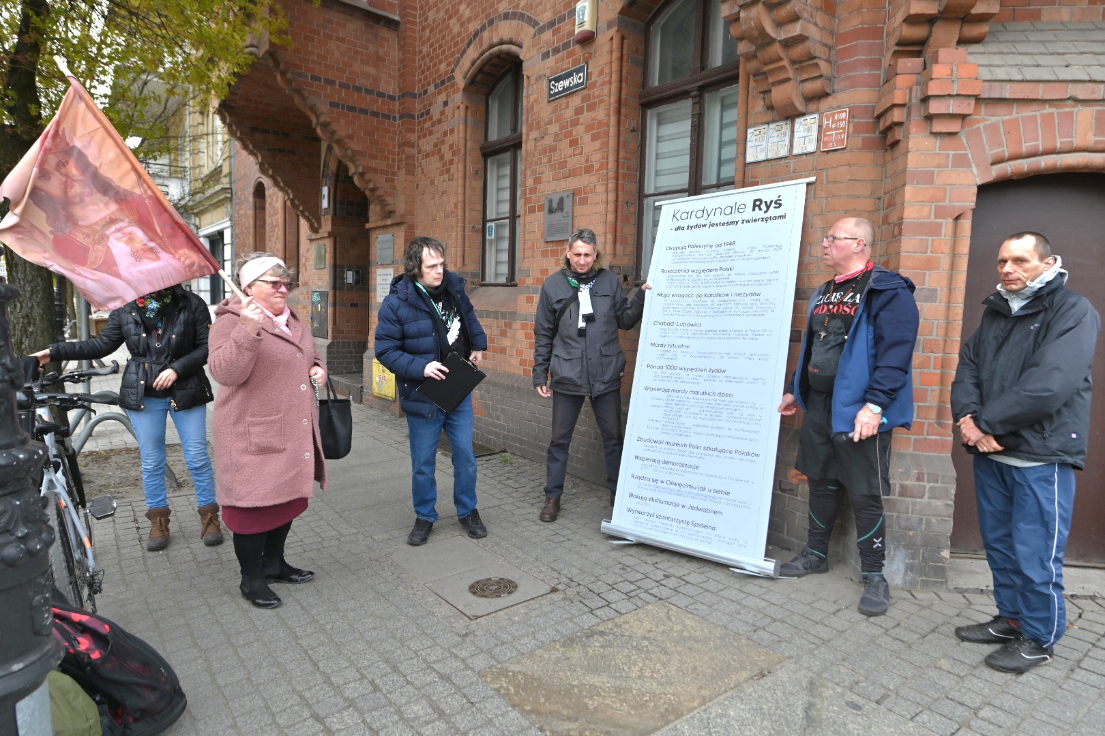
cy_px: 368
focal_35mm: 21
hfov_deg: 81.2
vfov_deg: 59.5
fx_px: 645
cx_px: 552
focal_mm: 21
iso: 100
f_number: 7.1
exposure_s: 1/250
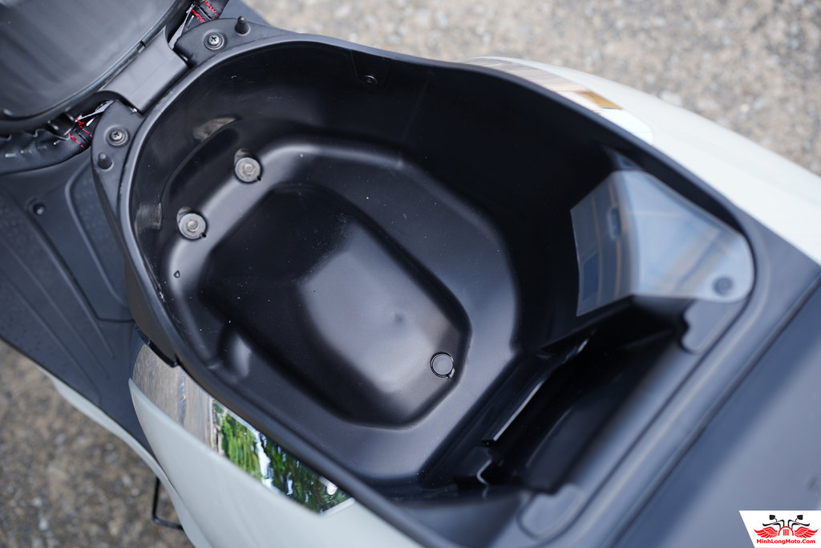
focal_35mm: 50
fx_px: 1140
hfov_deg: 39.6
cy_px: 274
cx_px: 410
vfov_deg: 27.0
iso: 200
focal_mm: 50
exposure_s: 1/250
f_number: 3.2
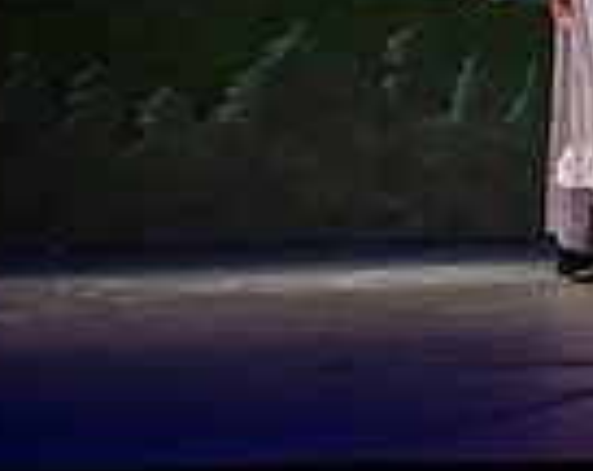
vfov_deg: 6.3
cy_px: -325
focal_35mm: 241
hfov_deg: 7.9
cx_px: 920
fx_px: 4218
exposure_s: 1/200
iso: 4000
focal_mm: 60
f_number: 3.2
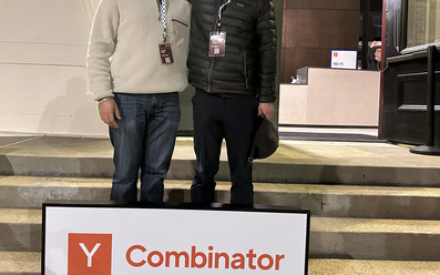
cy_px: 107
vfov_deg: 39.2
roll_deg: -1.9
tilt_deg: -1.3
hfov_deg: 59.5
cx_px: 192
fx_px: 384
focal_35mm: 32
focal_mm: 6.86
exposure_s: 1/40
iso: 1000
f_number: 1.78
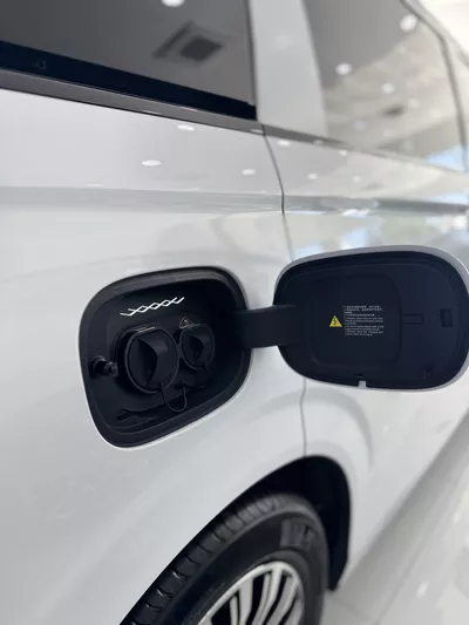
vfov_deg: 71.6
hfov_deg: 56.8
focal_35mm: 24
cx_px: 234
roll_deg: -1.2
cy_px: 312
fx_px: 433
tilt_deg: -15.9
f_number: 1.78
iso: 50
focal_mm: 6.76
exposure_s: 1/123
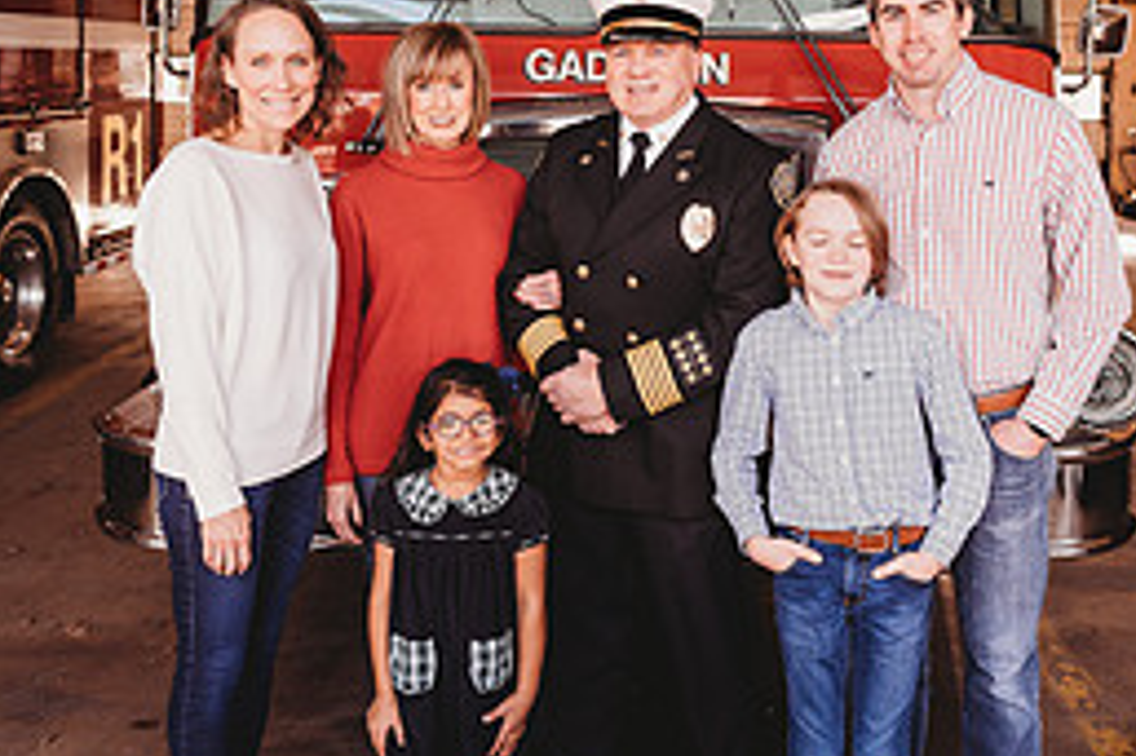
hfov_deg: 46.3
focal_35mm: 42
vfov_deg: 31.0
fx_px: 1324
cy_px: 150
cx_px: 659
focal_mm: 24
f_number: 3.2
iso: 250
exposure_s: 1/250
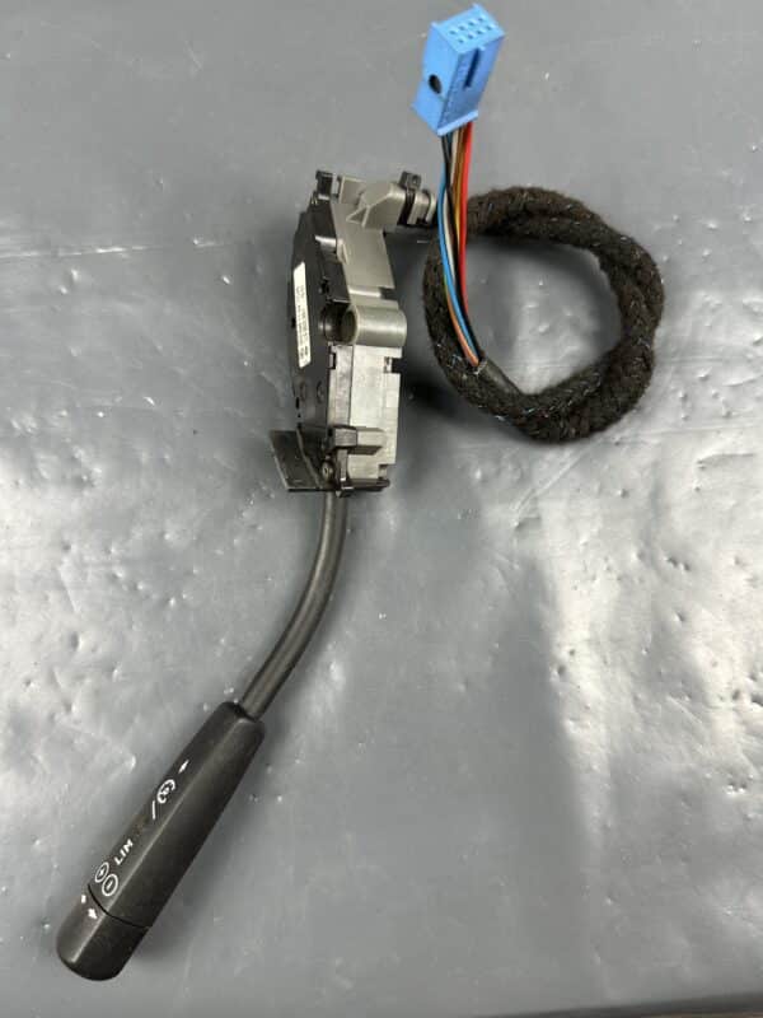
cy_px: 509
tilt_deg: -79.8
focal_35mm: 24
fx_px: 705
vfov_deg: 71.6
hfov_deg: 56.8
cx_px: 382
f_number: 1.78
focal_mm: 6.86
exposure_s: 1/50
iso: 125
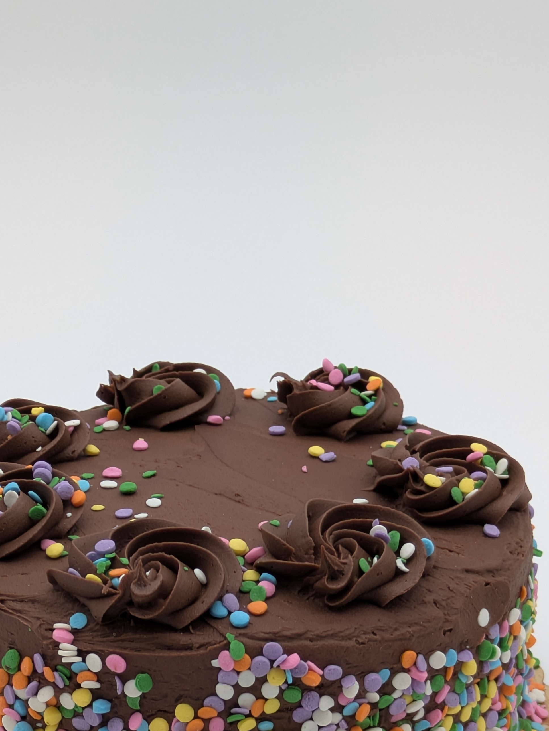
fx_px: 1944
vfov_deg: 21.1
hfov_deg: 16.1
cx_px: 198
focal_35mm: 92
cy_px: 582
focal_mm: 5.43
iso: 68
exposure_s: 1/507
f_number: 1.89
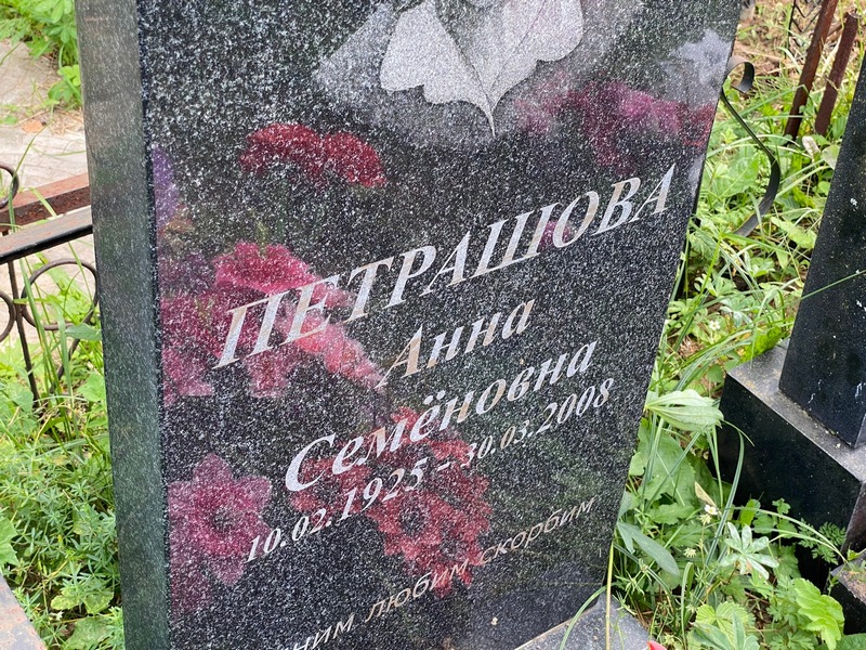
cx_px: 433
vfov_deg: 28.0
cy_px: 325
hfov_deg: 36.8
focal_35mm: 52
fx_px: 1301
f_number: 2
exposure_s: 1/122
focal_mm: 6
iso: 25
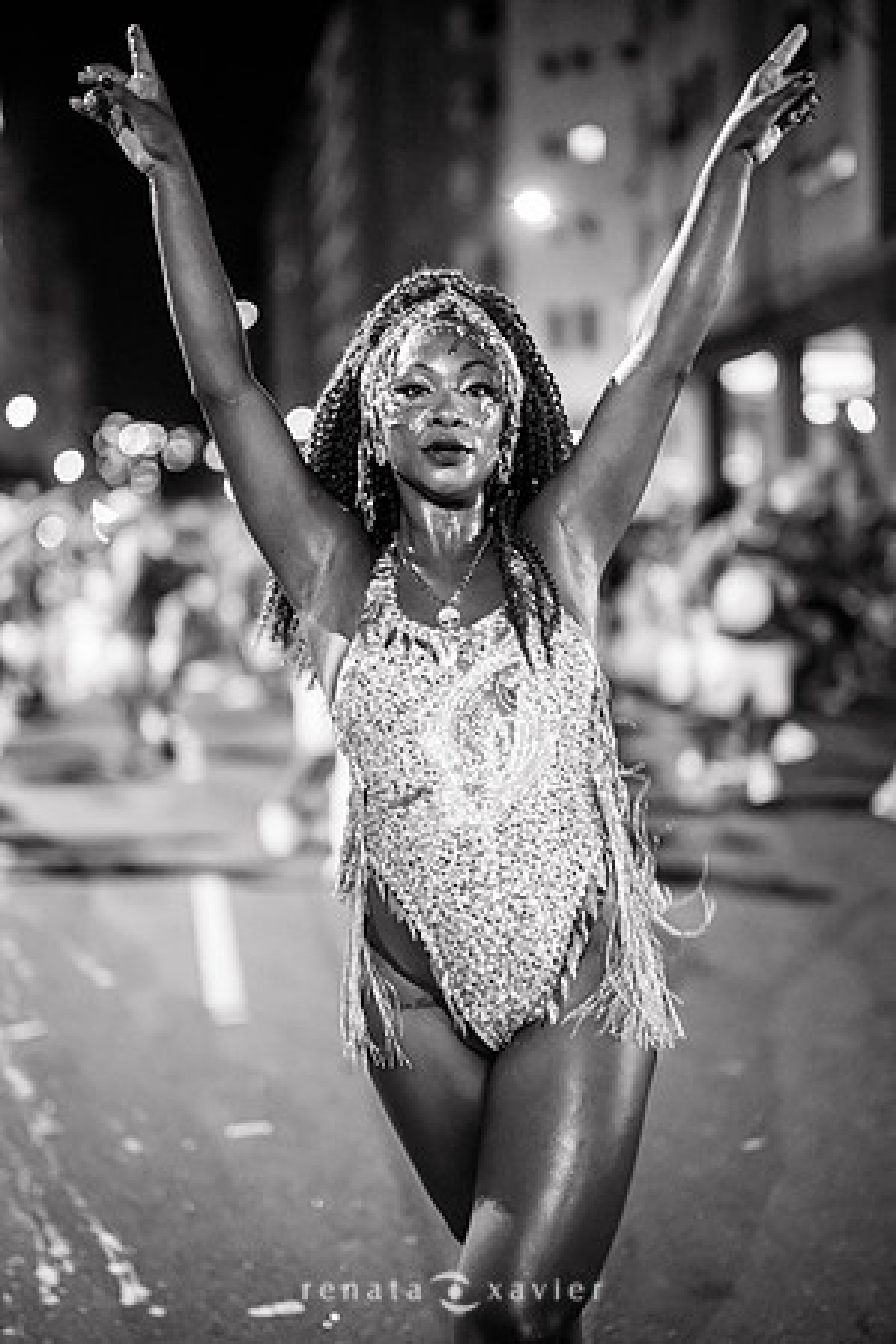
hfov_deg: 27.0
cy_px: 672
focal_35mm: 50
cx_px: 448
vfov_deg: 39.6
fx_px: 1867
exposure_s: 1/320
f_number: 1.2
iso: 2000
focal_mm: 50
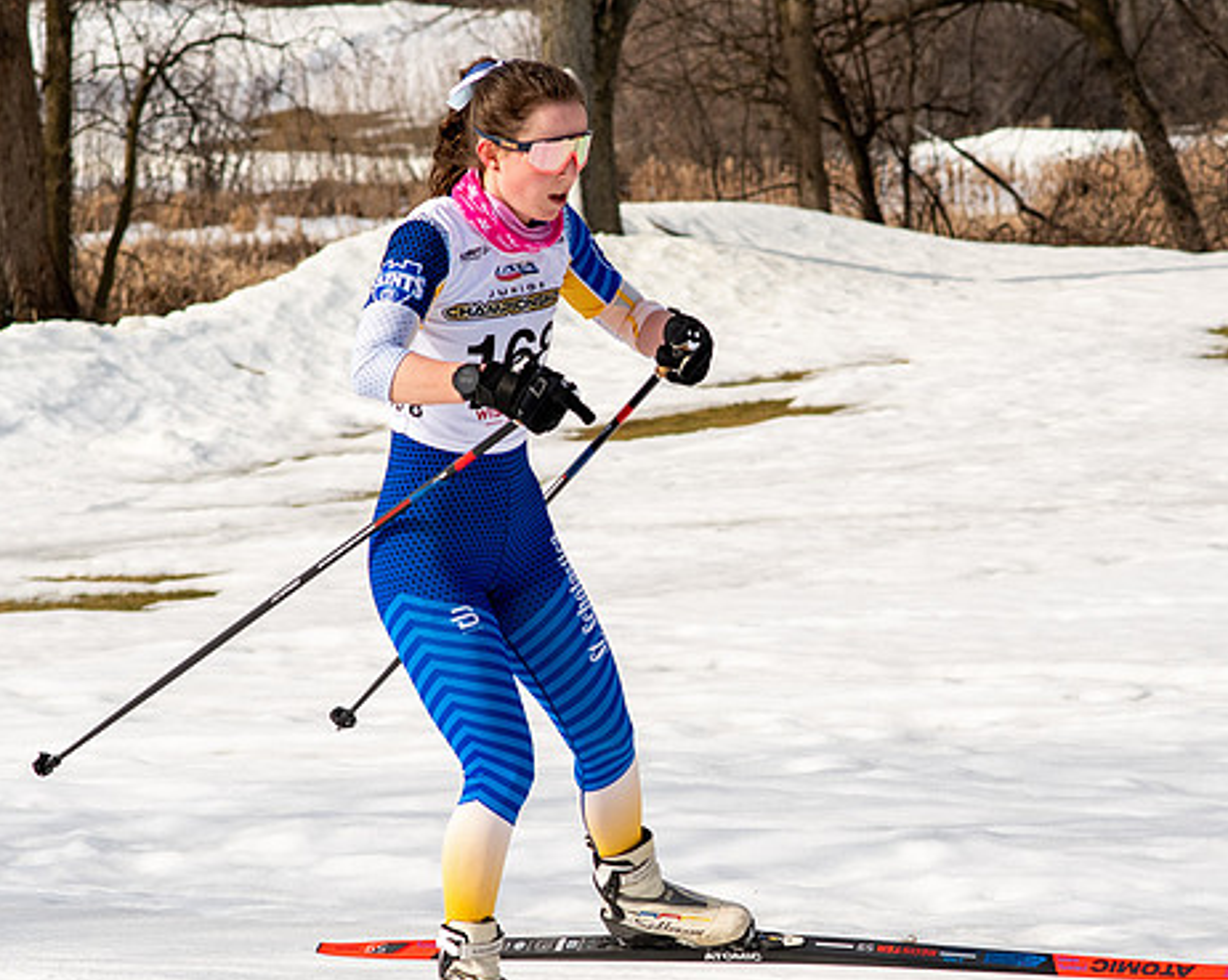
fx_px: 6356
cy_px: 529
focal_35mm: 175
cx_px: 720
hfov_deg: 11.0
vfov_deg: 8.8
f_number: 6.3
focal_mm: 85
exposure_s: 1/2000
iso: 400
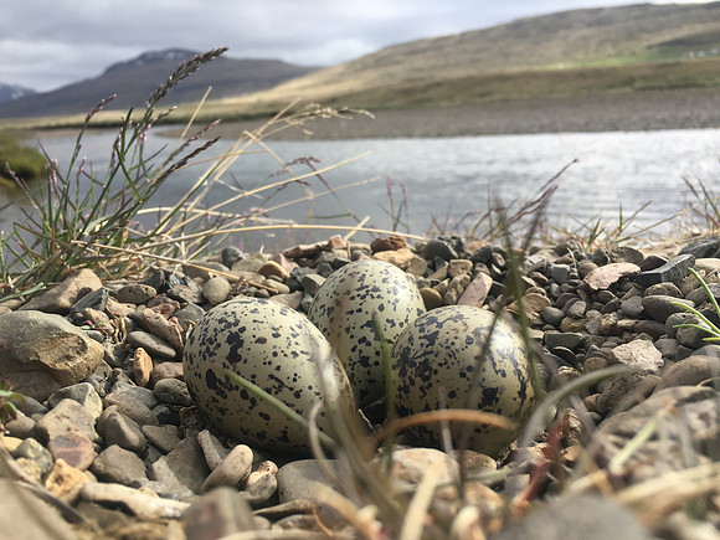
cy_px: 270
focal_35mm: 29
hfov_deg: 61.7
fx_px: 603
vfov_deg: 48.2
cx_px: 360
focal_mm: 4.15
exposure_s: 1/793
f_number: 2.2
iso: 25
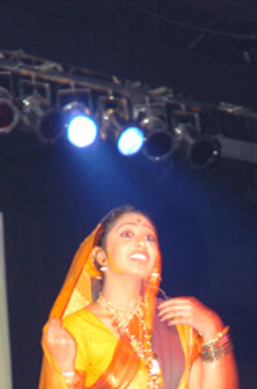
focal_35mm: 207
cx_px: 159
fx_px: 2232
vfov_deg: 9.8
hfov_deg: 6.6
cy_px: 433
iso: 400
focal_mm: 55
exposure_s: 1/10
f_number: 3.5
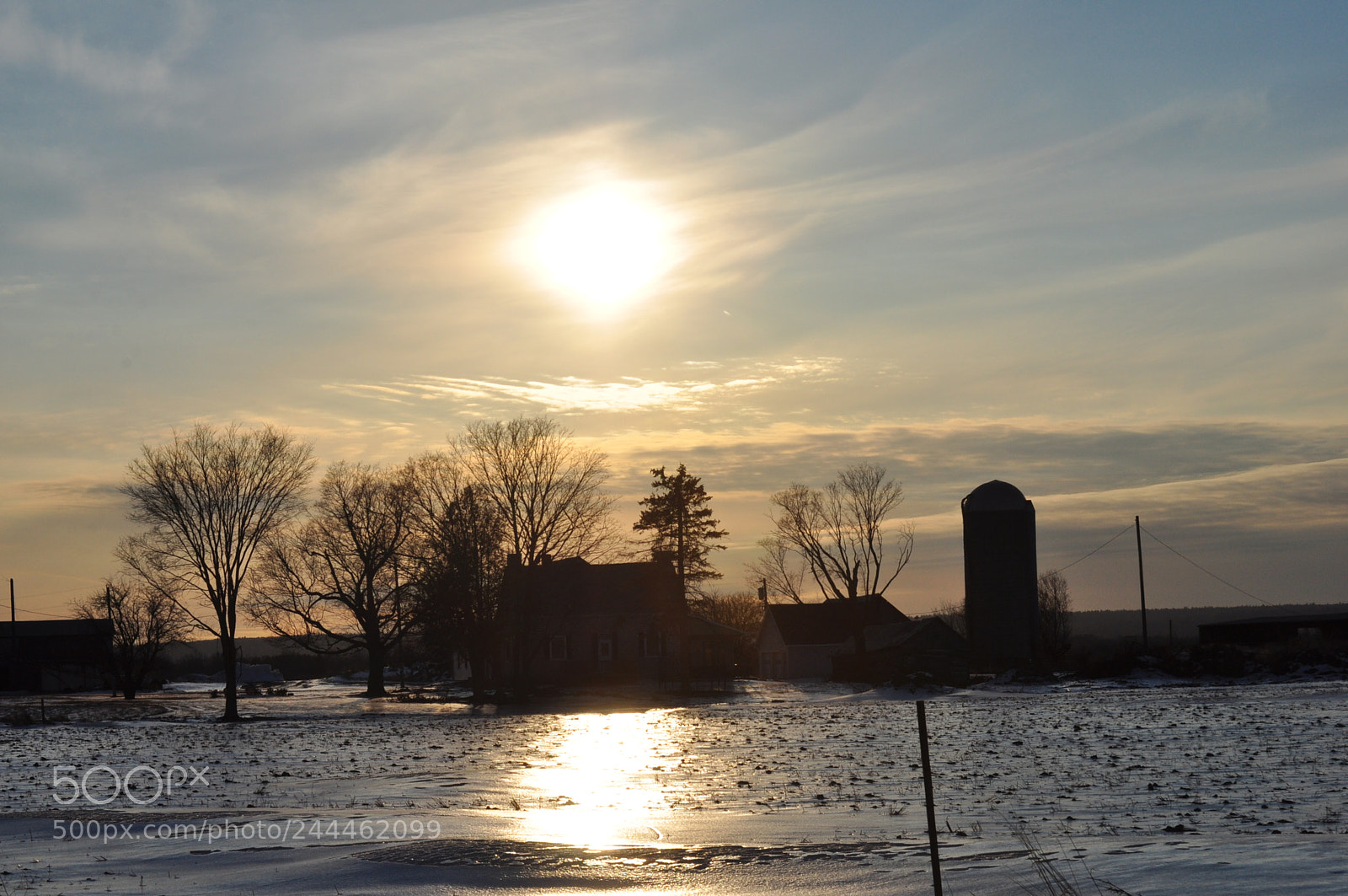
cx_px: 674
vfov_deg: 16.5
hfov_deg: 24.6
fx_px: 3086
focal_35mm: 82
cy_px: 448
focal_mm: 55
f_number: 16
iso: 200
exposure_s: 1/1000
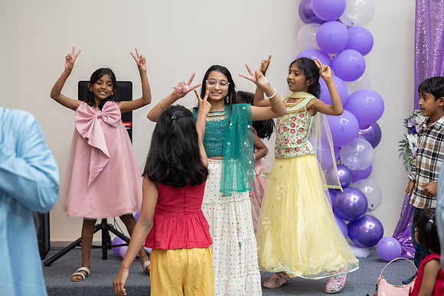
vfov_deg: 17.9
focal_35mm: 76
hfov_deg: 26.6
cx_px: 222
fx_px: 939
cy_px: 148
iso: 800
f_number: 3.2
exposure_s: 1/160
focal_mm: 76
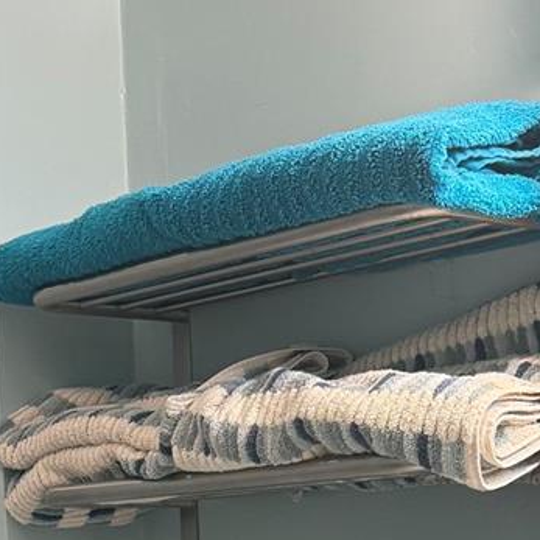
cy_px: 834
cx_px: 268
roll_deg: +0.6
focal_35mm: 94
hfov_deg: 18.5
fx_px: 1659
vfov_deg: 16.6
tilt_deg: -8.9
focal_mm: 6.76
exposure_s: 1/120
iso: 160
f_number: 1.78
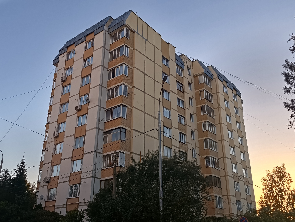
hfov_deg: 52.6
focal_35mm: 35
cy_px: 111
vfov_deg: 40.8
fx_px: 299
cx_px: 148
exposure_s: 1/100
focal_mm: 6.11
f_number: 1.7
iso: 50
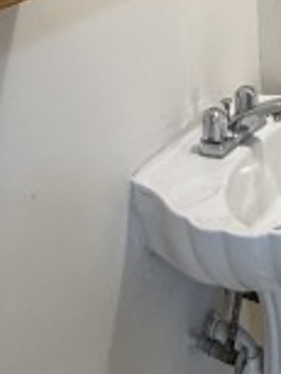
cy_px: -51
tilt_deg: -11.9
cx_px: 325
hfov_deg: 19.2
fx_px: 789
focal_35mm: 73
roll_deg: +2.4
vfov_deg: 24.6
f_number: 2.2
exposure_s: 1/60
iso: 250
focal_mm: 2.22
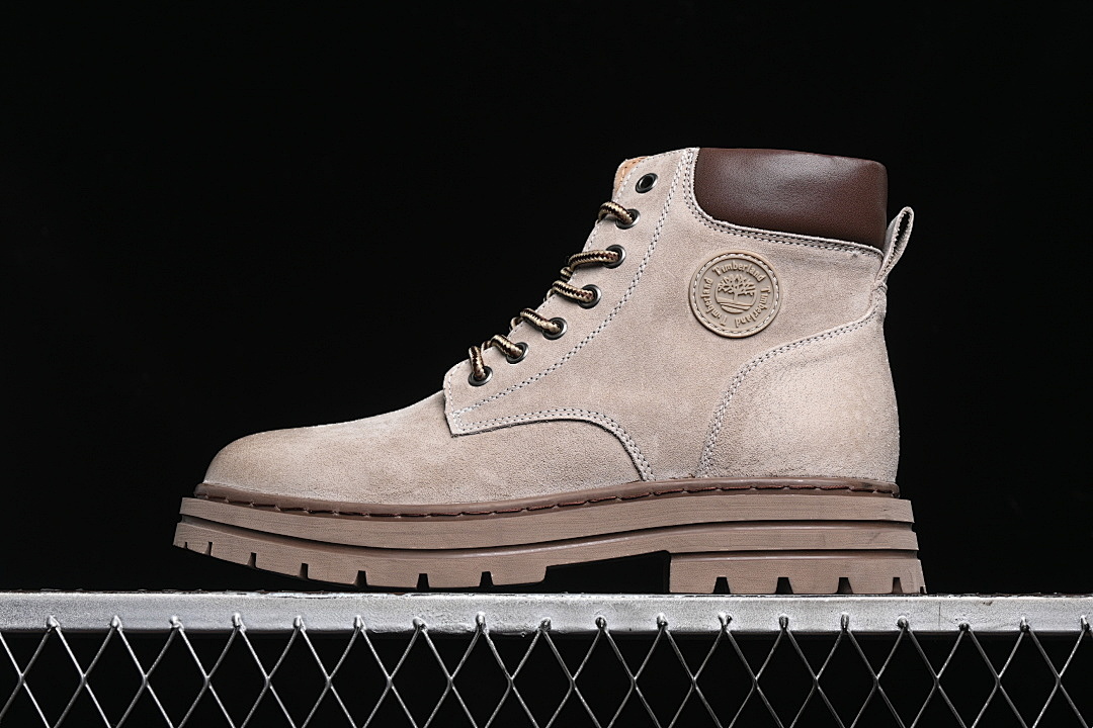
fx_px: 2277
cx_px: 546
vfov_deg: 18.2
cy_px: 364
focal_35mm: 75
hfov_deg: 27.0
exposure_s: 1/60
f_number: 6.3
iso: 160
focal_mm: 50
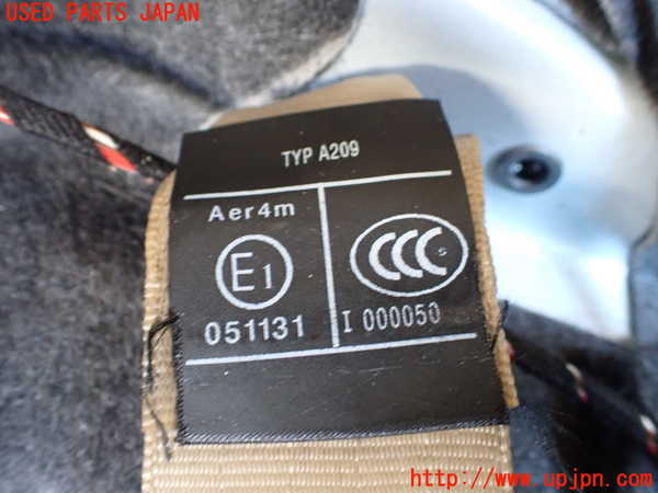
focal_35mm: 30
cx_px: 329
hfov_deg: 60.0
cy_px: 246
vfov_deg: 46.8
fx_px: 570
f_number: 2.3
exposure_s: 1/30
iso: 800
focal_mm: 5.4
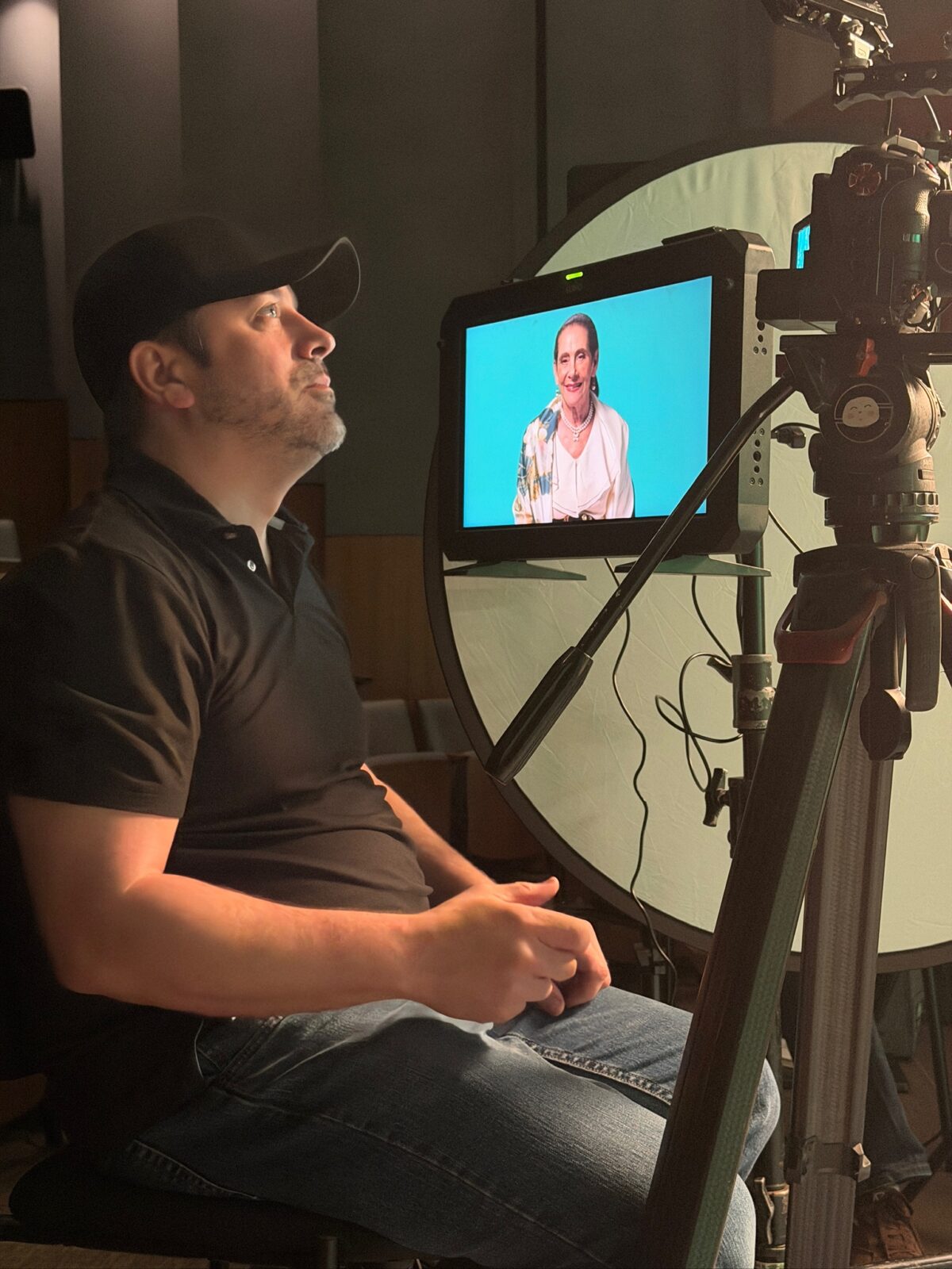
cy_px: 634
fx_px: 1760
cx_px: 476
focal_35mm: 48
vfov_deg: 39.7
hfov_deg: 30.3
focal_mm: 6.76
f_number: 1.78
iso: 800
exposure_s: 1/23
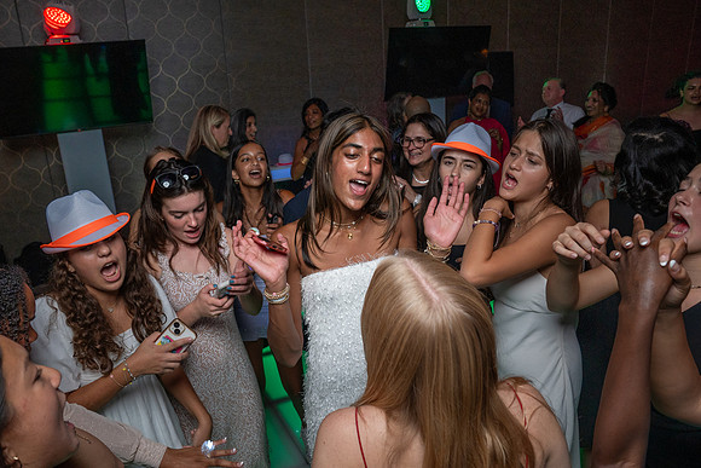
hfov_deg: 67.8
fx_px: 520
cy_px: 243
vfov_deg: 48.4
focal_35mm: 27
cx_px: 311
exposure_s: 1/200
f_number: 5.6
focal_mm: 24
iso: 2000
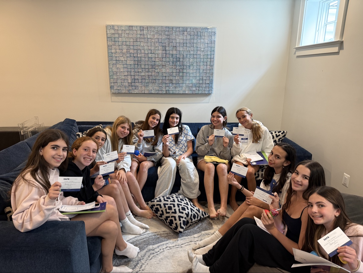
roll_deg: -0.4
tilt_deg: -14.9
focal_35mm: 24
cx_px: 182
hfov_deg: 71.6
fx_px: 252
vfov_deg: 56.8
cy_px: 136
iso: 320
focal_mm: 6.76
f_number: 1.78
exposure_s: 1/60
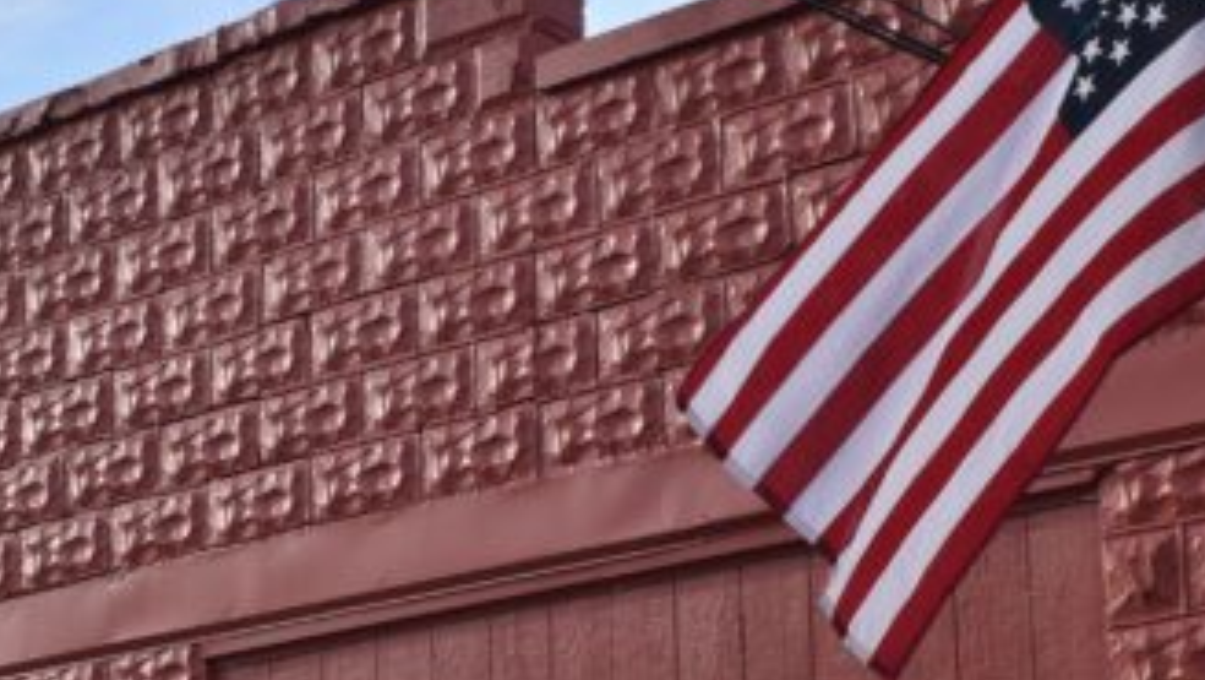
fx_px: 3133
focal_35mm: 98
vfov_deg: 12.1
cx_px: 456
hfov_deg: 21.7
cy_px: 792
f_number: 8
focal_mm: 20
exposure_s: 1/250
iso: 160
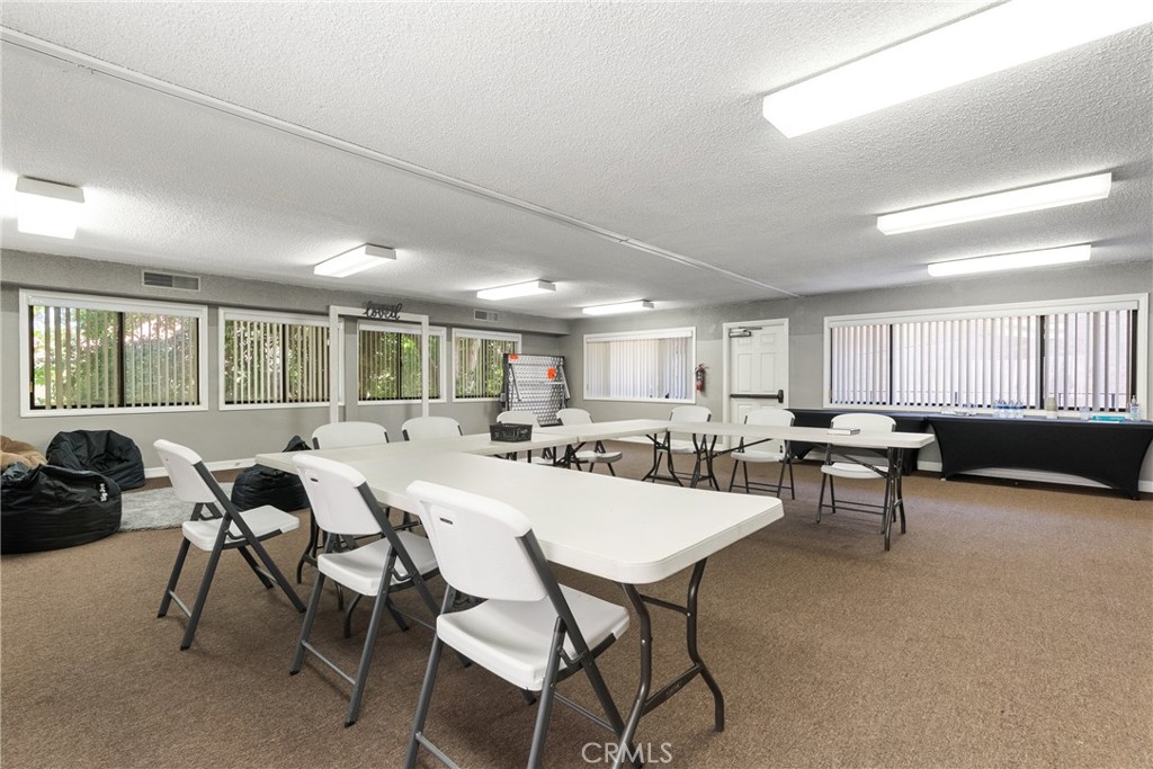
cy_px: 384
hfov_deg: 96.7
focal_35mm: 16
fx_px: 512
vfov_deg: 73.8
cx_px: 576
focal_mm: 16
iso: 320
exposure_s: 1/3
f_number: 9
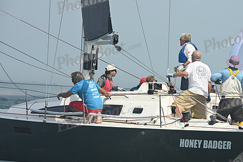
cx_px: 173
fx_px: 1546
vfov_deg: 6.0
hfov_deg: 9.0
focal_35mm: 229
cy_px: 76
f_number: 9
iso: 320
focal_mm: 160
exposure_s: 1/1250
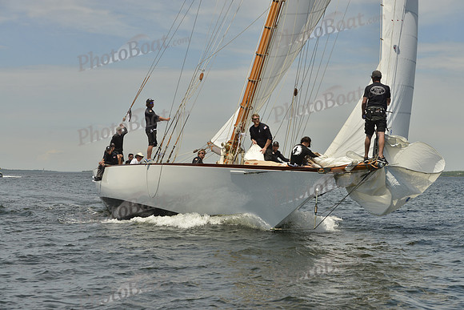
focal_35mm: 70
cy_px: 155
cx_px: 232
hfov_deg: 28.8
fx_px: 902
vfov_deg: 19.5
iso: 280
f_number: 9
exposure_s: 1/1600
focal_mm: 70
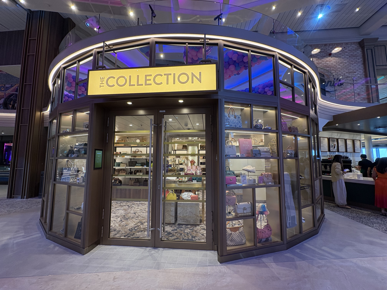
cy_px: 145
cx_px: 194
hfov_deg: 102.1
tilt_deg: +5.7
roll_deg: +0.8
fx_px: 157
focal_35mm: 14
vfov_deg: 85.7
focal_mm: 2.22
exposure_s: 1/100
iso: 200
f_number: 2.2
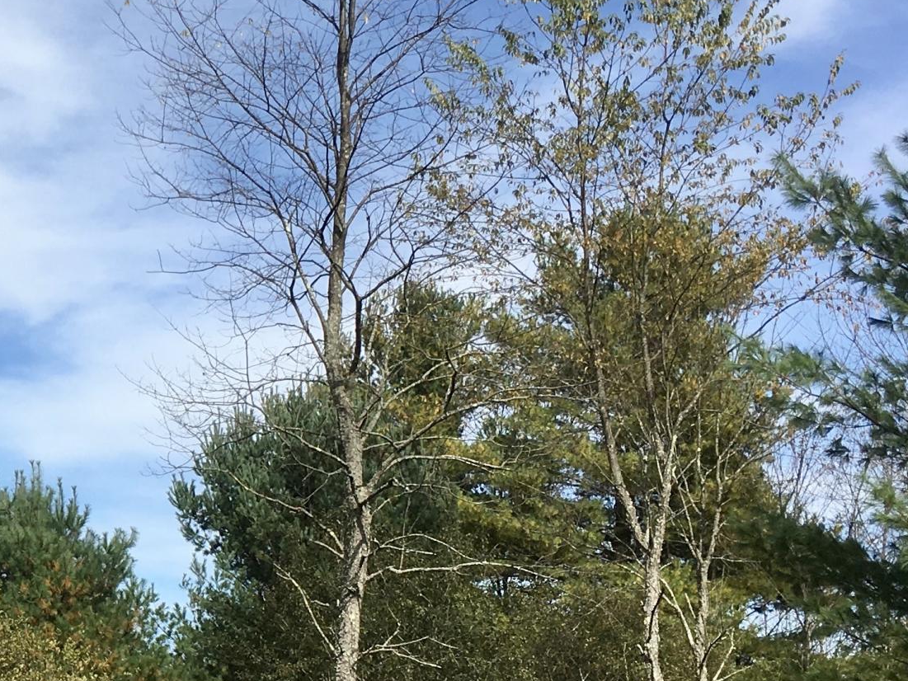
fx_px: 2072
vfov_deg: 18.6
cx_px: -125
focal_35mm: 79
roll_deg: -3.7
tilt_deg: +9.5
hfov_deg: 23.0
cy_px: 430
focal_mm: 4.15
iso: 25
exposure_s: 1/1479
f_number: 2.2
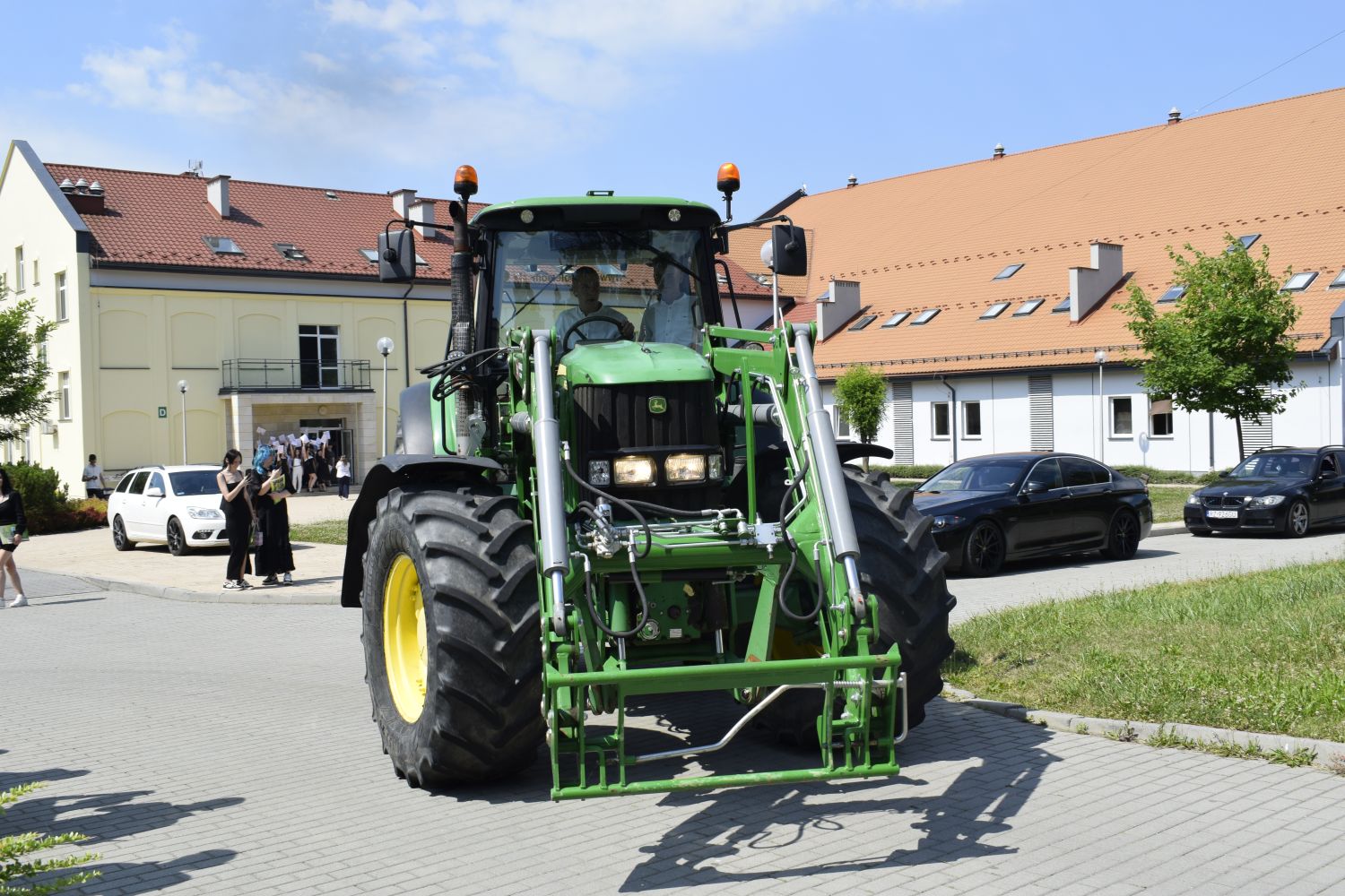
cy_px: 448
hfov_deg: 53.1
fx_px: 1345
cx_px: 672
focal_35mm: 36
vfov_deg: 36.9
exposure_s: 1/400
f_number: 10
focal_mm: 24
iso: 200
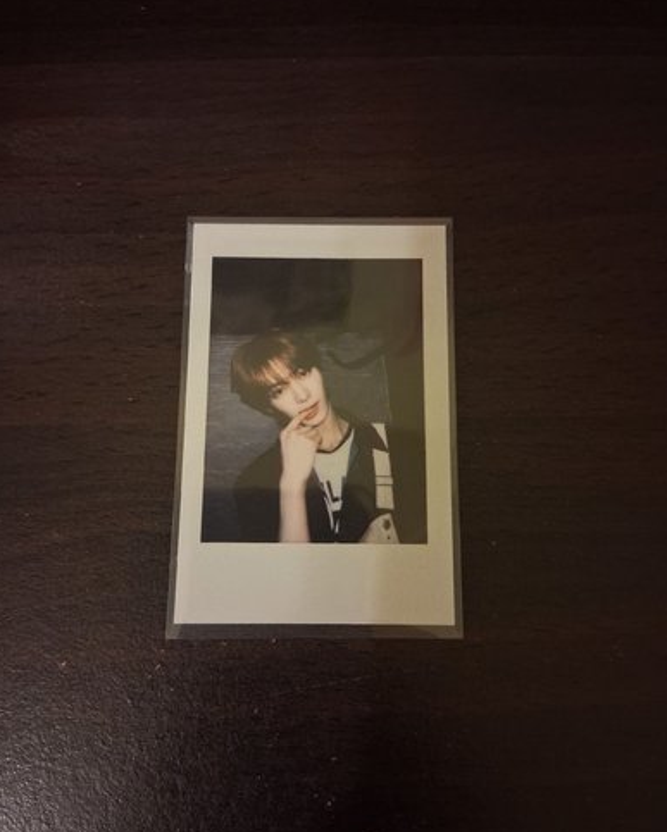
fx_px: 690
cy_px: 419
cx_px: 334
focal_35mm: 28
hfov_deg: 51.6
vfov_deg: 62.2
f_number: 1.8
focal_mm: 3.98
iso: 500
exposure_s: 1/24
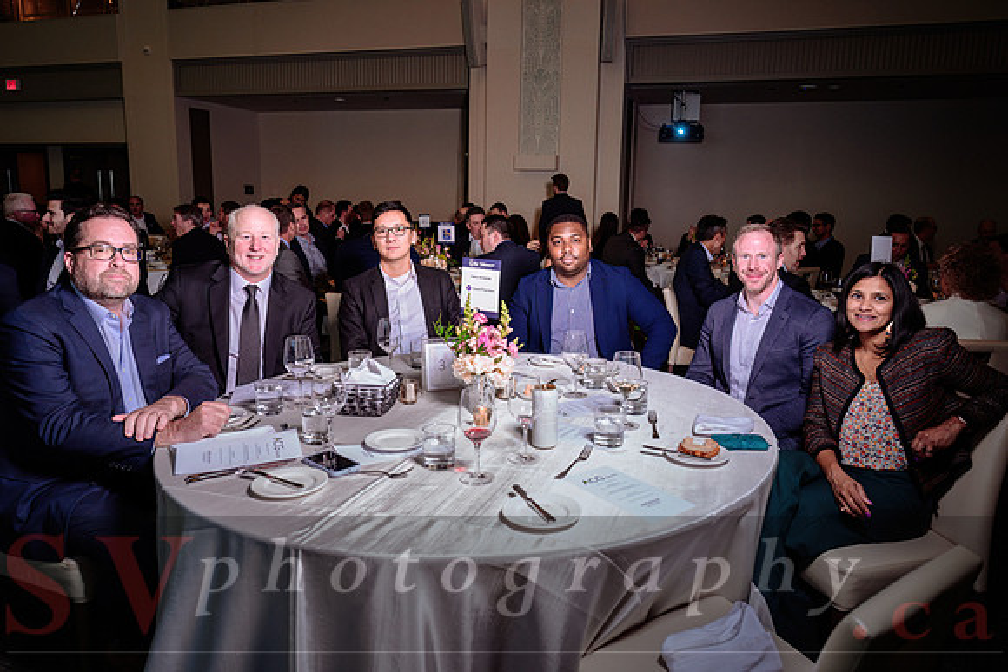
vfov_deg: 50.7
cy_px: 318
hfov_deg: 70.8
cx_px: 532
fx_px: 709
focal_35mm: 25
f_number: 3.5
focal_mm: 24
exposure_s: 1/125
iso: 1000
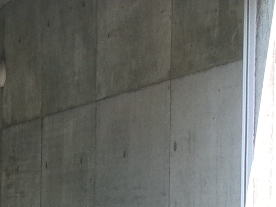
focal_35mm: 160
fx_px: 1276
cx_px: -314
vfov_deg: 9.2
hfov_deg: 11.0
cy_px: 230
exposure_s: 1/210
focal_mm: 5.1
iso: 100
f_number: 3.9
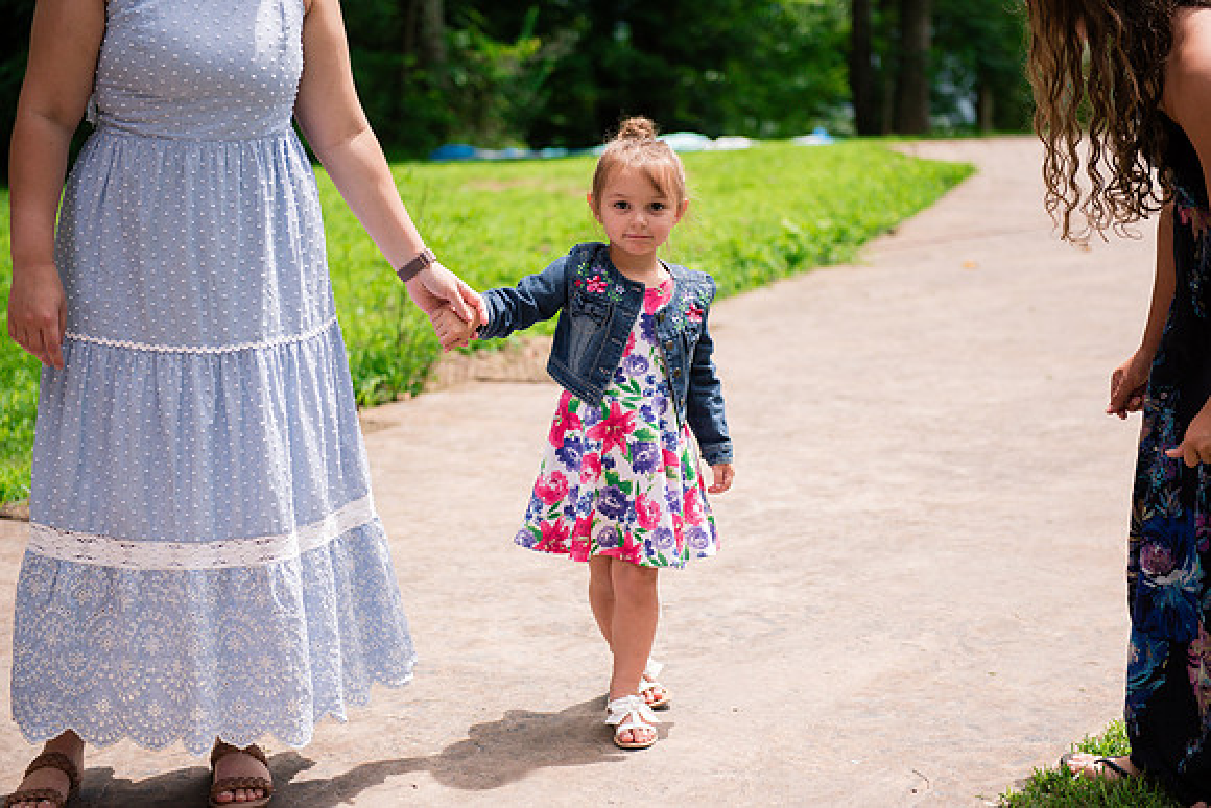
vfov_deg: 19.5
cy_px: 404
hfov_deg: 28.8
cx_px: 606
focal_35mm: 70
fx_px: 2355
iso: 500
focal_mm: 70
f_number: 2.8
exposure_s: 1/4000
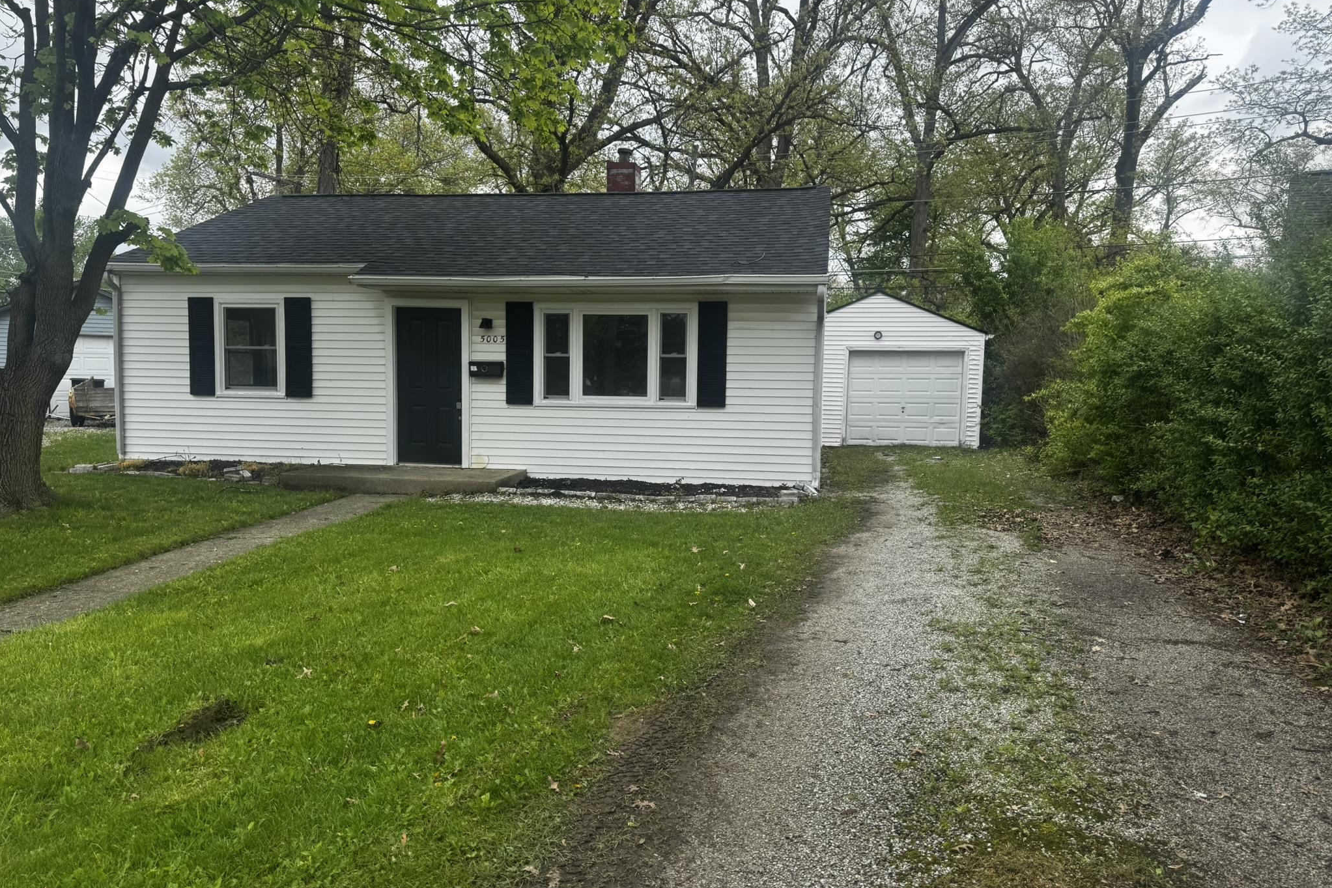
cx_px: 666
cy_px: 460
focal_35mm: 25
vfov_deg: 51.3
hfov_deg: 71.5
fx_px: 925
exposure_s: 1/1172
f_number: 1.78
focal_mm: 6.76
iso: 80
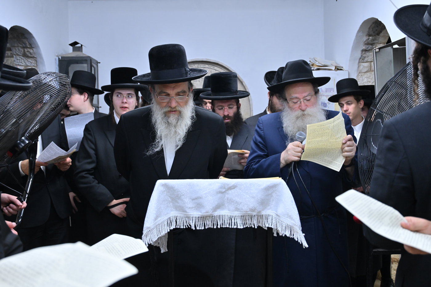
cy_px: 144
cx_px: 216
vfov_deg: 34.2
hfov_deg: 49.6
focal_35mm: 39
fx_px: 467
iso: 1600
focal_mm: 39
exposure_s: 1/200
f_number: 5
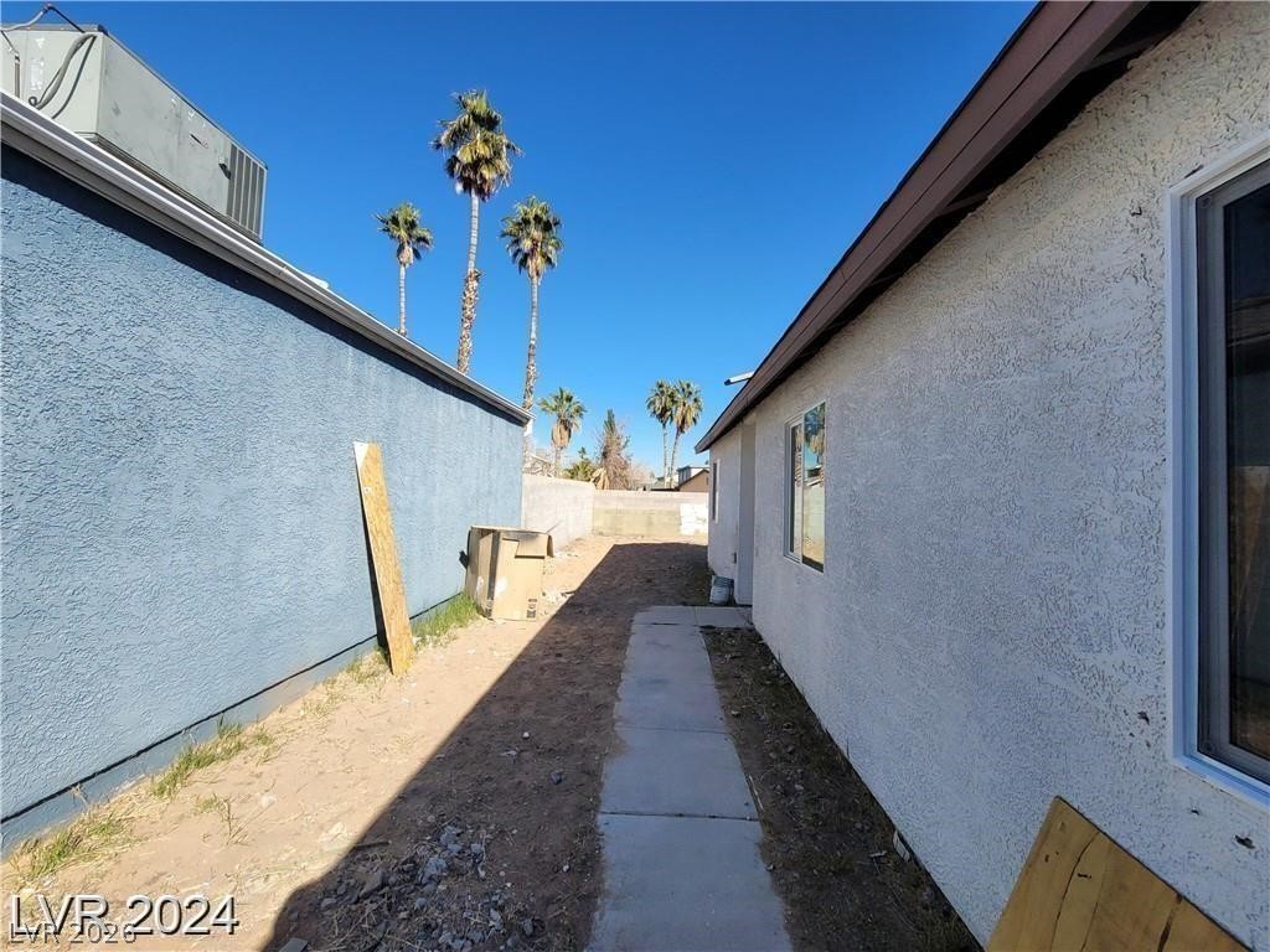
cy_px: 476
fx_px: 477
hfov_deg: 106.2
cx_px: 635
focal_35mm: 13
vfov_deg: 89.9
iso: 64
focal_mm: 2.2
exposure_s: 1/1476
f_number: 2.2
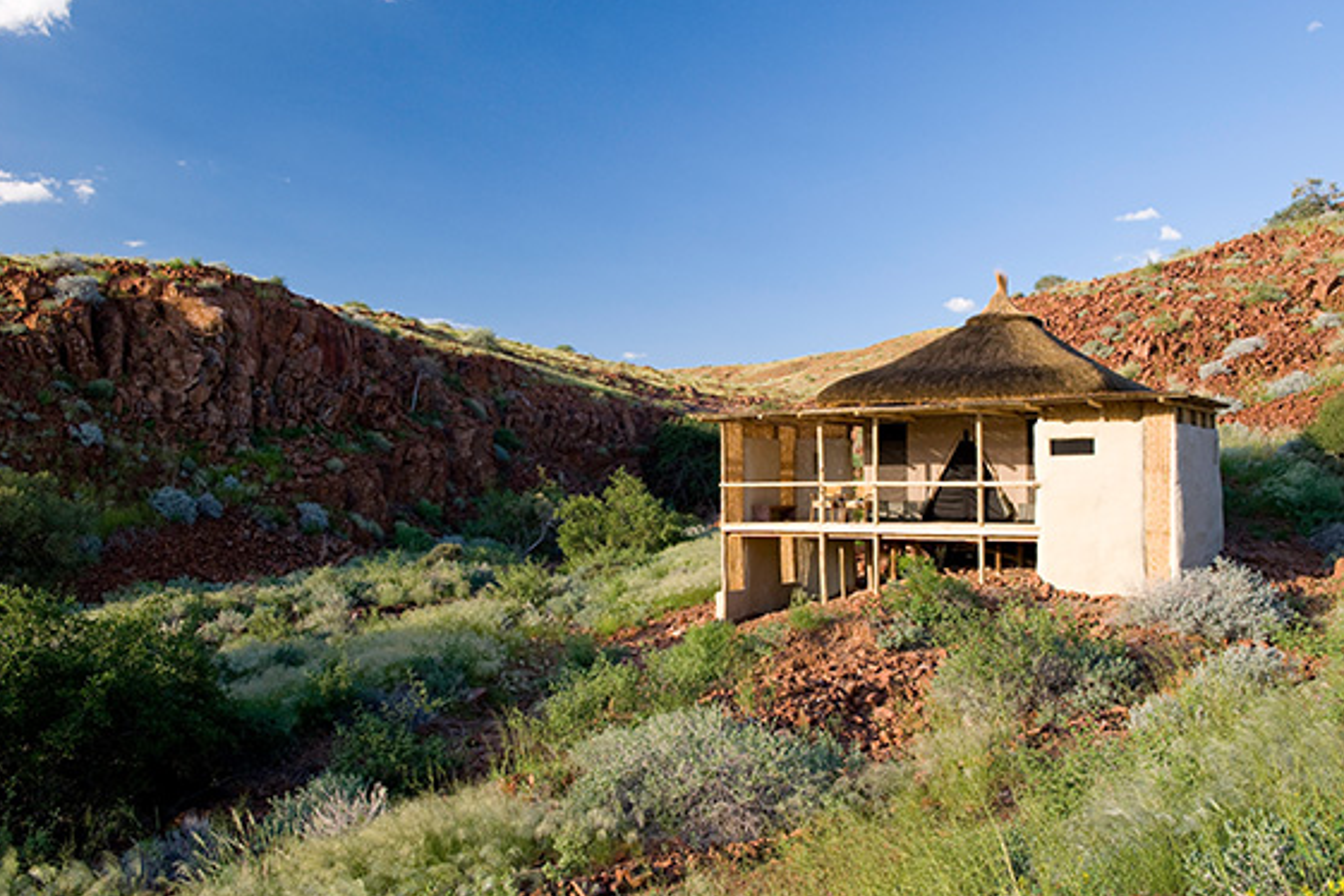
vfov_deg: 42.3
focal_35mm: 31
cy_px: 448
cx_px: 702
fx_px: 1157
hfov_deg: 60.3
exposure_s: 1/350
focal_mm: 29
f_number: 6.7
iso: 400
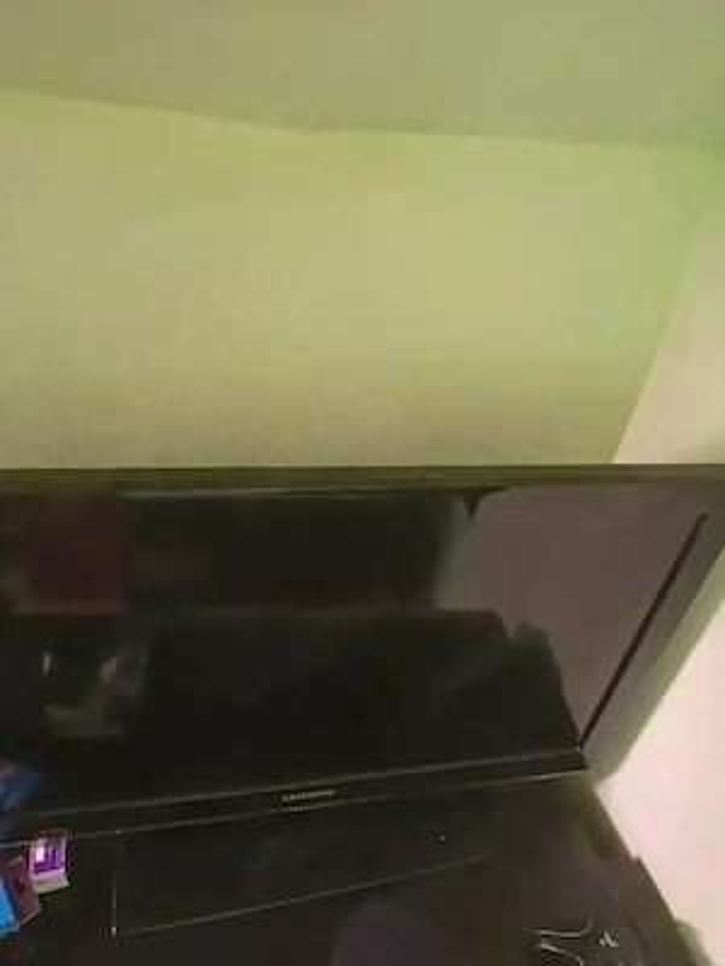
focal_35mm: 24
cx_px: 362
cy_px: 483
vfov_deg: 71.6
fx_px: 670
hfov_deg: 56.8
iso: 1280
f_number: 1.8
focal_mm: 5.56
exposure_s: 1/33.3
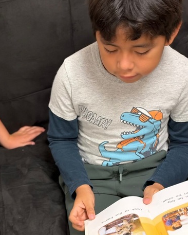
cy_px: 171
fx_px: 487
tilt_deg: -43.3
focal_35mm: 70
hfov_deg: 21.4
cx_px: 23
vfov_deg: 26.8
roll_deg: +9.5
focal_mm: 6.93
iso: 320
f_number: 1.8
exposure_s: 1/60
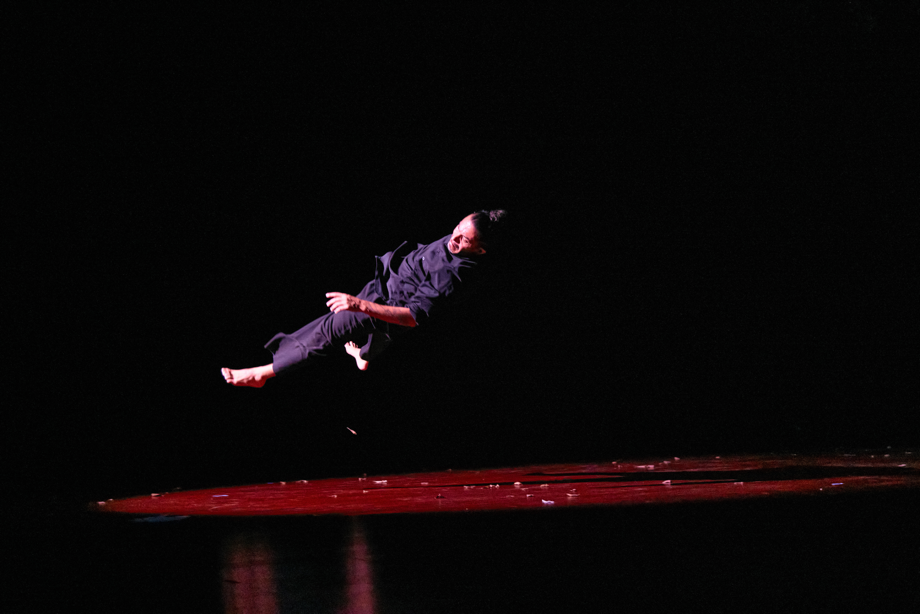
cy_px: 307
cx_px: 460
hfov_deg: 45.4
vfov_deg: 31.2
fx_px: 1099
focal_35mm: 43
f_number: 4
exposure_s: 1/400
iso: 12800
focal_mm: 43
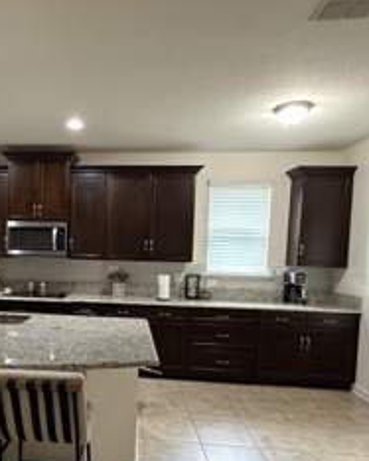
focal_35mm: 28
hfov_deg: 49.2
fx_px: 382
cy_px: 273
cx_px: 87
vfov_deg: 61.8
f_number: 2.2
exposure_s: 1/60
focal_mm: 2.22
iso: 800
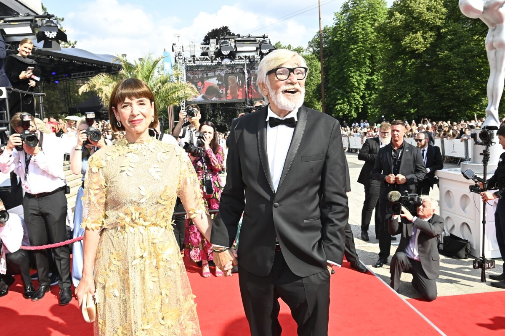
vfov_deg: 45.0
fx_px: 407
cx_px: 252
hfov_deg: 63.7
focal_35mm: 29
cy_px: 168
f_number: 10
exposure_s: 1/250
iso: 400
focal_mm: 29
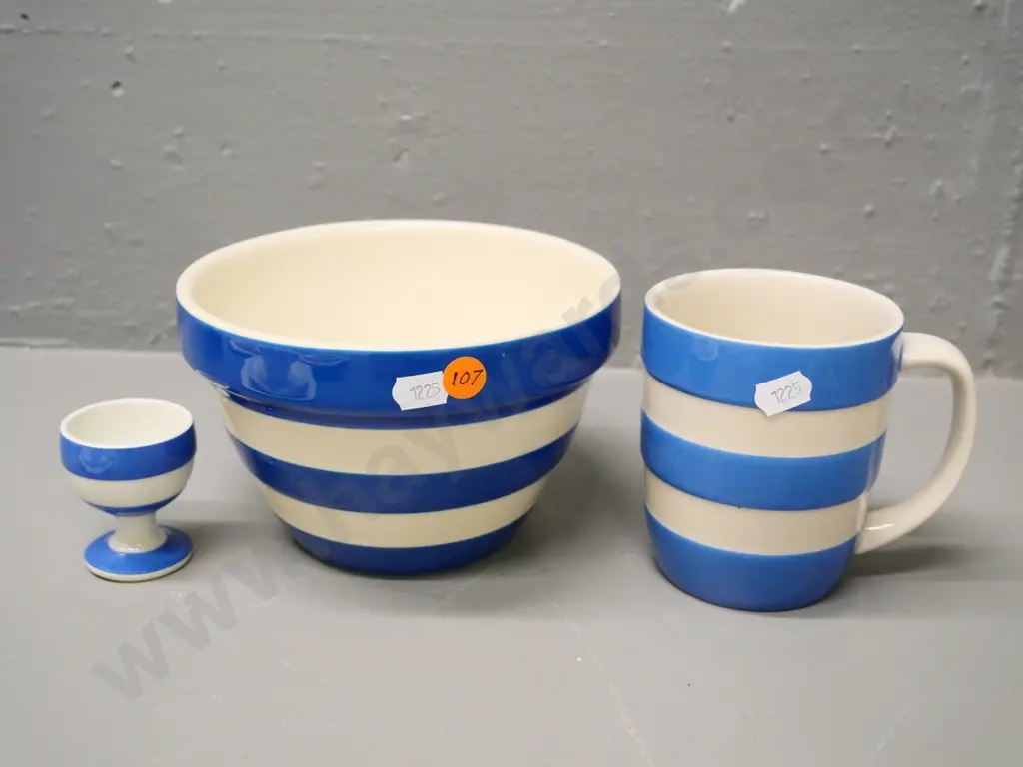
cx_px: 512
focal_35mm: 40
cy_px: 384
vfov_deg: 36.0
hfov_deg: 46.8
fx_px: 1182
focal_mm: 20
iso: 3200
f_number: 4.6
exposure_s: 1/200
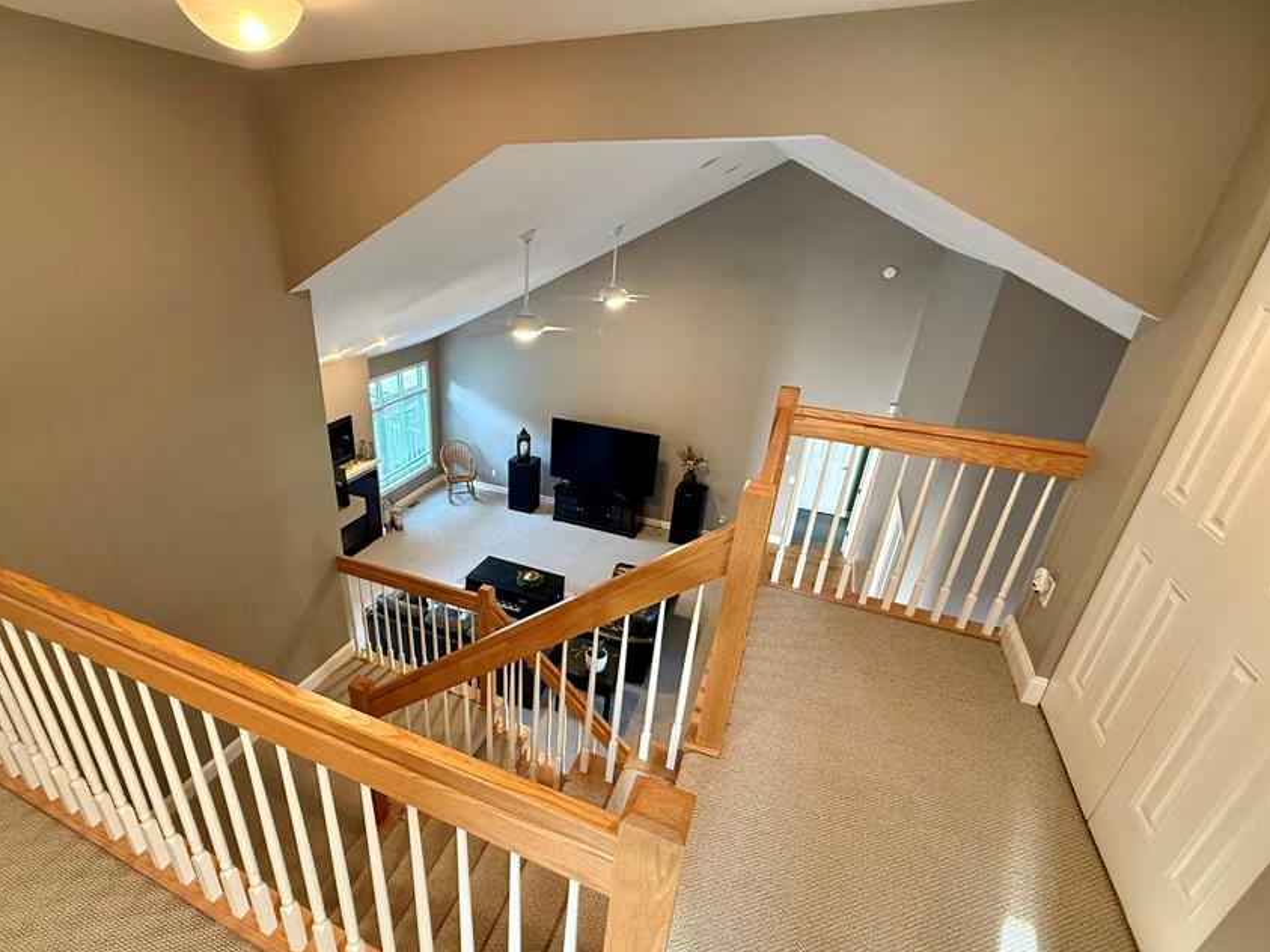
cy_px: 506
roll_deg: -1.0
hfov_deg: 90.2
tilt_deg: -25.4
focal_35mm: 17
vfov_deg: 74.6
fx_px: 624
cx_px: 529
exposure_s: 1/60
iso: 400
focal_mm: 2.22
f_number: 2.2
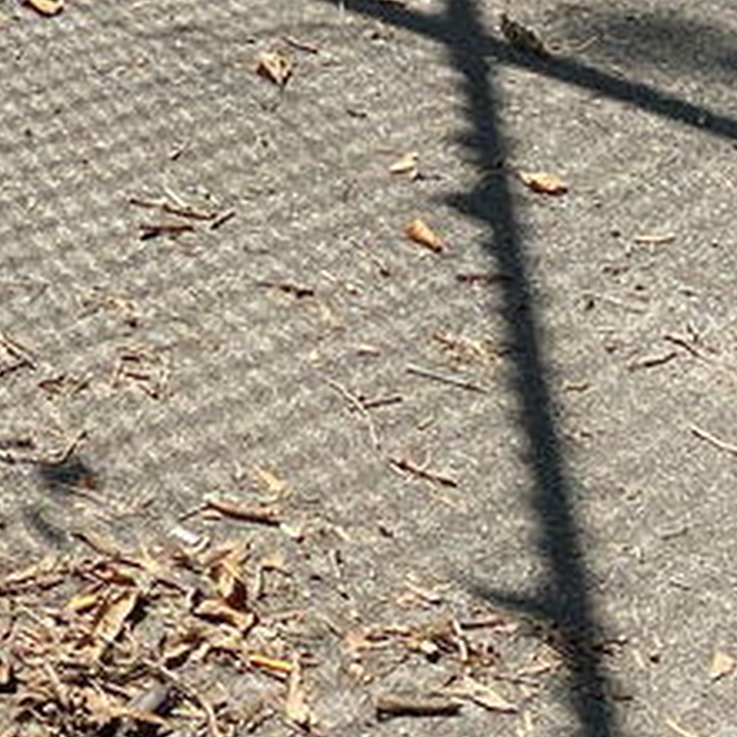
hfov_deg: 13.4
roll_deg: -3.5
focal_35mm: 125
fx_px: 3011
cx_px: -273
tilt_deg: -26.7
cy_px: 193
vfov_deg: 13.9
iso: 32
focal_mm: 4.25
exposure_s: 1/1395
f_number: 1.8
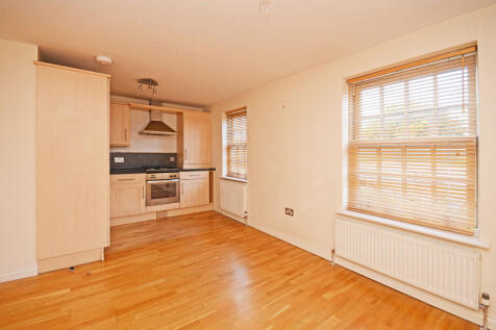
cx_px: 248
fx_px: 207
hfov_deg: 100.4
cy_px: 165
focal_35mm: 15
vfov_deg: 77.3
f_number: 7.1
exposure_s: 1/25
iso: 250
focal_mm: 10
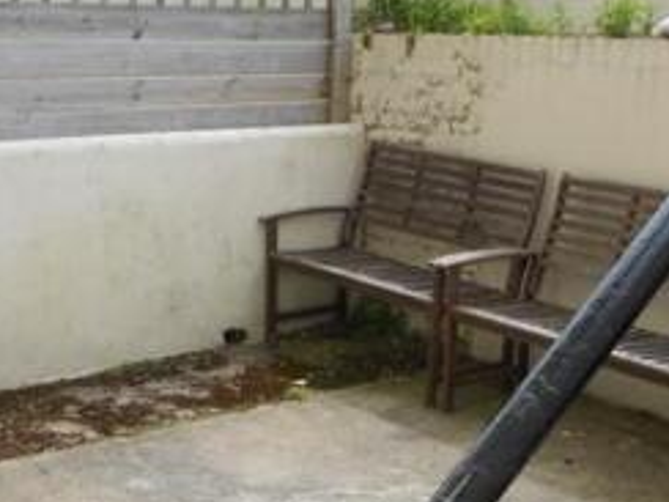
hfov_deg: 31.2
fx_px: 1198
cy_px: 284
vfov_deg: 23.6
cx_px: 289
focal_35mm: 62
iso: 80
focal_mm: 4.6
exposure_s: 1/500
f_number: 3.2
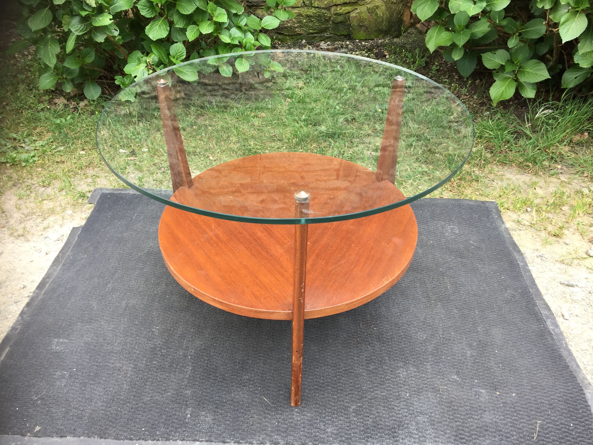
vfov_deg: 48.2
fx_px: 497
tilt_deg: -37.6
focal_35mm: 29
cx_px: 296
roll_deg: -0.7
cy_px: 222
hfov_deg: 61.7
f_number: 2.2
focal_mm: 4.15
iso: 40
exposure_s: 1/100
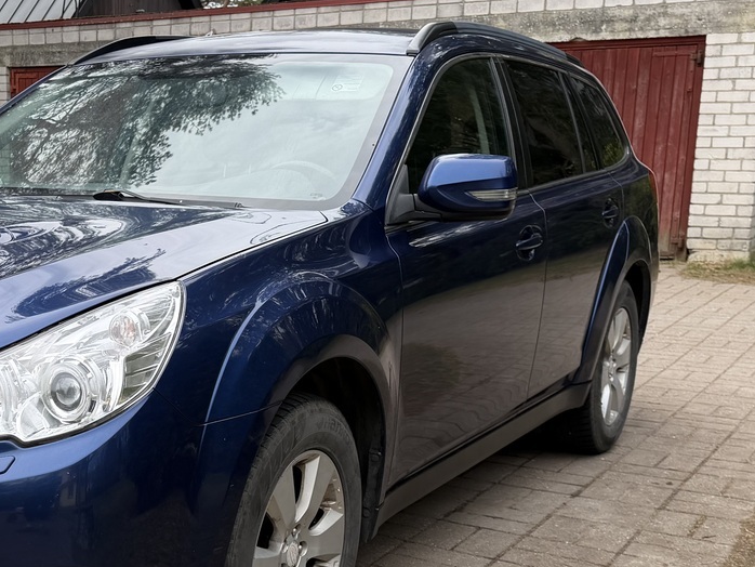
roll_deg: -0.2
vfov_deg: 26.3
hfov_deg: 33.8
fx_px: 1200
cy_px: 422
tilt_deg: -12.9
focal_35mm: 55
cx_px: 138
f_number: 1.78
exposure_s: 1/1337
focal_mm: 6.76
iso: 80
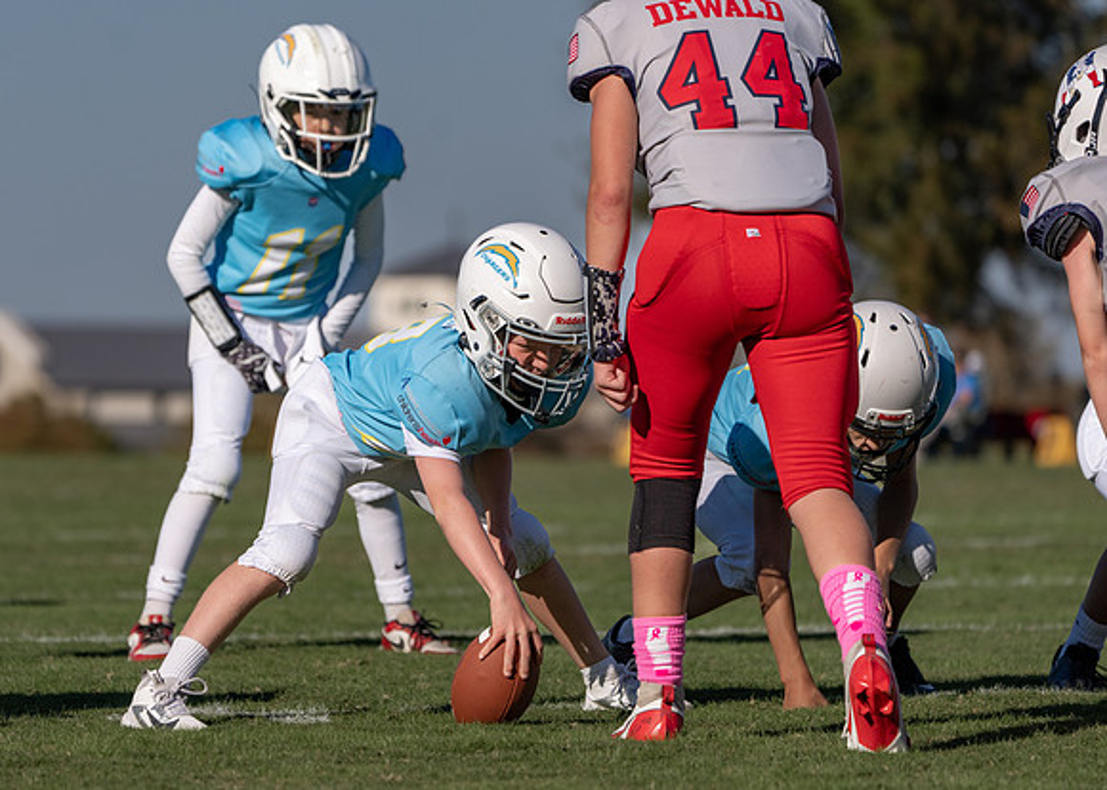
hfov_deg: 6.5
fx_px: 9788
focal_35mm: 311
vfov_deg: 4.6
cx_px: 423
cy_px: 436
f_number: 5.6
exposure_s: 1/3200
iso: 250
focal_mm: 256
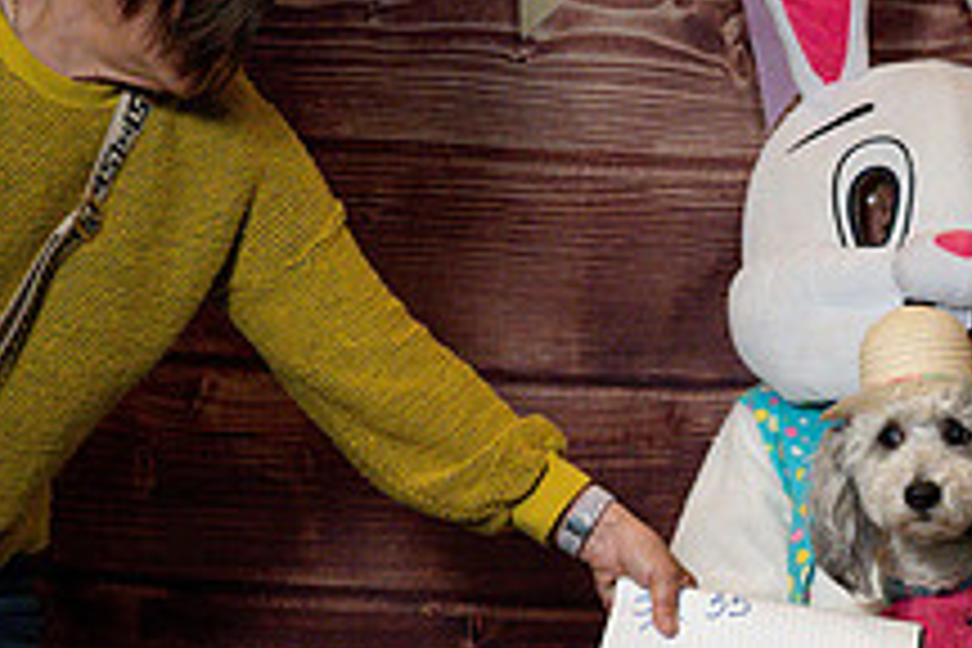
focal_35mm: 102
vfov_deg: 13.3
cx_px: 932
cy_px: 610
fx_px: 2754
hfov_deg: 19.5
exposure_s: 1/500
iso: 8000
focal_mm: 38
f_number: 4.5
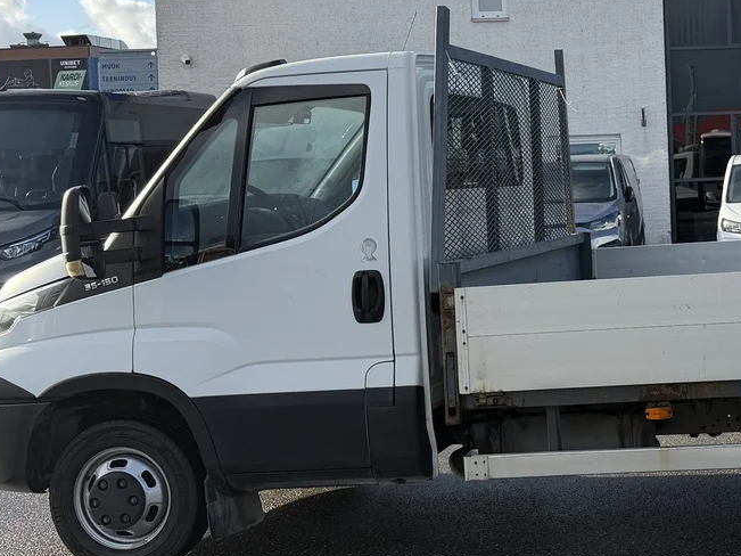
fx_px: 1263
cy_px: 178
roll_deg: +2.2
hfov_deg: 30.3
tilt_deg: -0.6
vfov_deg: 24.7
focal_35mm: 59
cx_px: 752
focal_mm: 6.76
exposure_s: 1/2801
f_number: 1.78
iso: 100
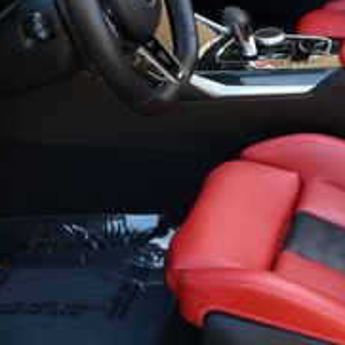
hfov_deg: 15.8
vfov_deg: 16.0
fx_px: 1218
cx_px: 347
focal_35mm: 108
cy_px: 82
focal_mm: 18
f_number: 4
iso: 400
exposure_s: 1/250
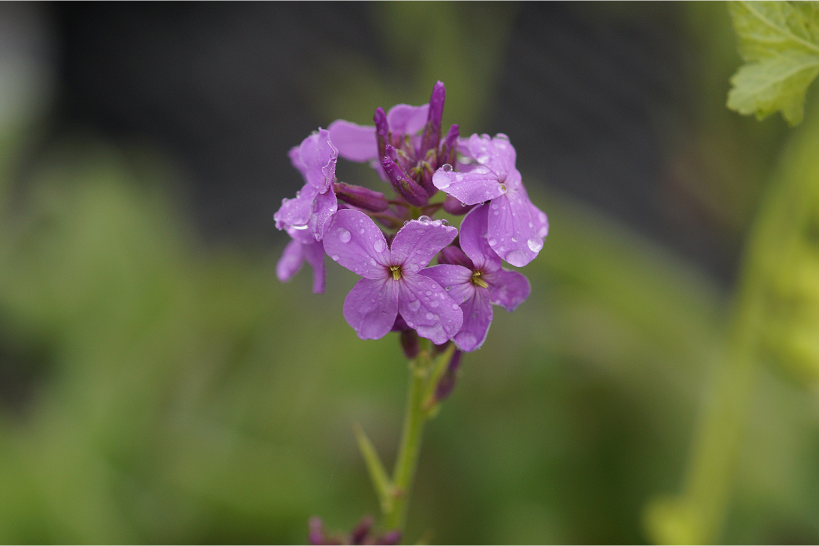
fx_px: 3412
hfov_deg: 13.7
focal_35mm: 150
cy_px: 273
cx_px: 410
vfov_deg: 9.1
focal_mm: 100
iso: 200
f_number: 4
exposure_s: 1/160
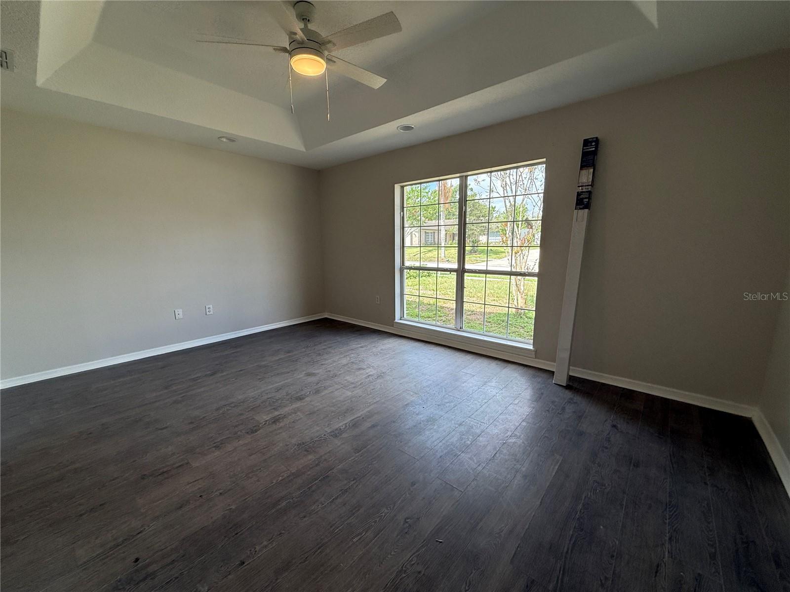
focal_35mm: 14
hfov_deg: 102.1
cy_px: 296
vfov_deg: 85.7
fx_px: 320
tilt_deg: -8.7
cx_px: 395
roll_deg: +0.9
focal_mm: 2.22
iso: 64
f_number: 2.2
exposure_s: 1/290
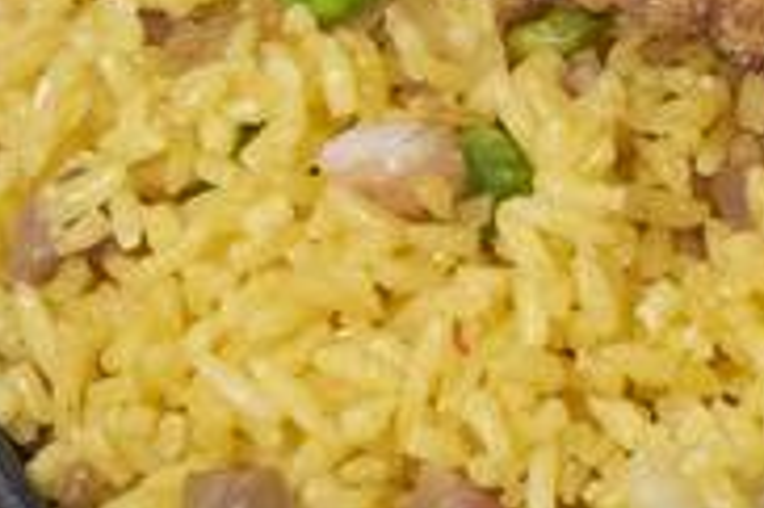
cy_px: -214
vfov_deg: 4.1
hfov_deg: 6.2
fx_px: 7018
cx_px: 1009
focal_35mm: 331
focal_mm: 48
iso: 200
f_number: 10
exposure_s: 1/125
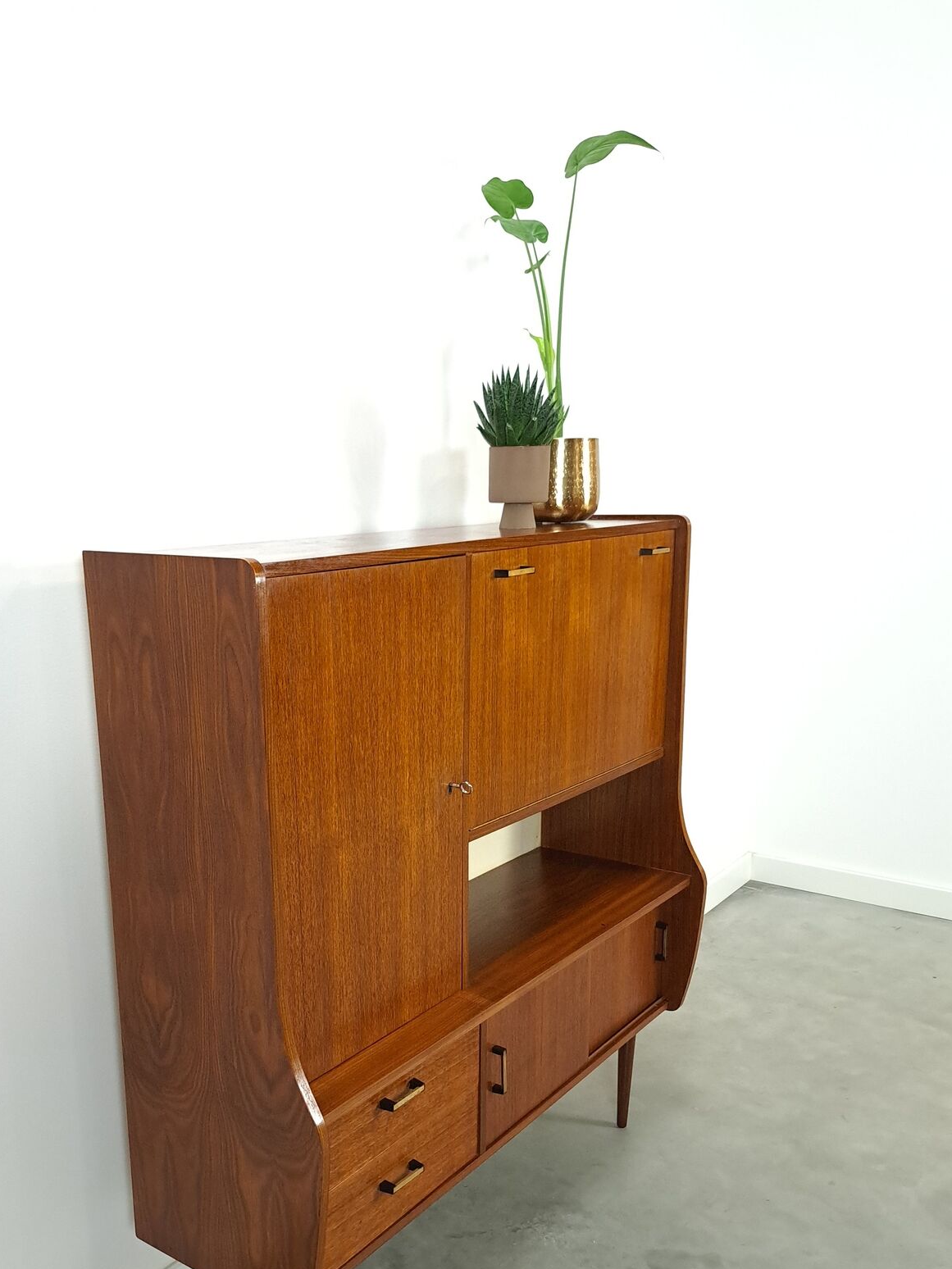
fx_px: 1137
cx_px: 374
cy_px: 786
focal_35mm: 31
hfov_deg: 45.2
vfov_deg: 57.7
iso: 500
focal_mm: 5.23
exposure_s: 1/50
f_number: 1.8
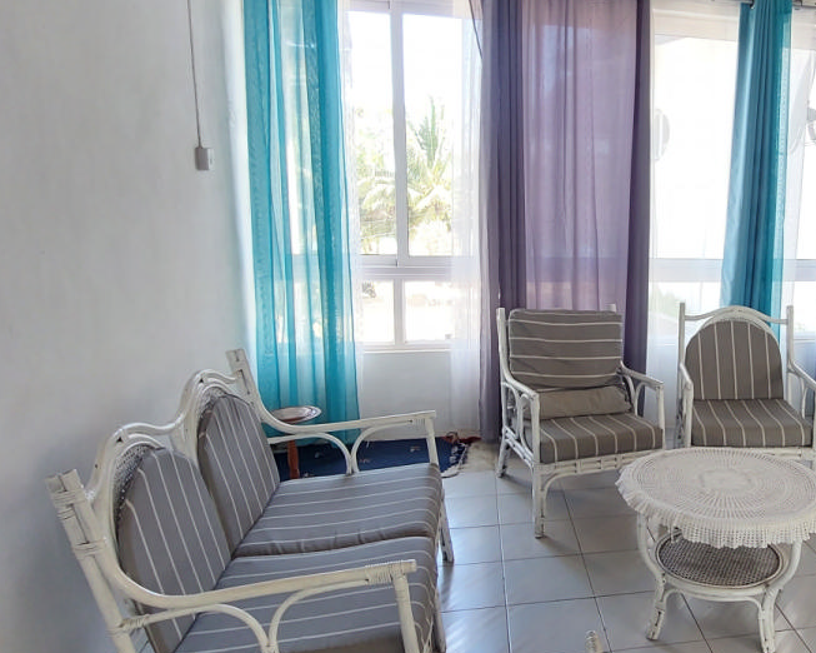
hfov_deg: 57.9
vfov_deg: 51.5
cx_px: 645
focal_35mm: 28
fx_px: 676
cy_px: 304
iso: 100
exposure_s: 1/50
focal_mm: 1.74
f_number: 2.2
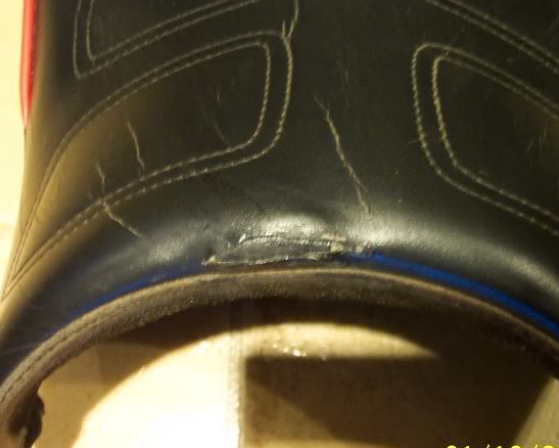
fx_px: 794
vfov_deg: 31.5
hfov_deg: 38.8
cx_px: 286
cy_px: 236
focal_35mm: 48
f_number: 2.8
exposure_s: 1/8
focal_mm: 7.5
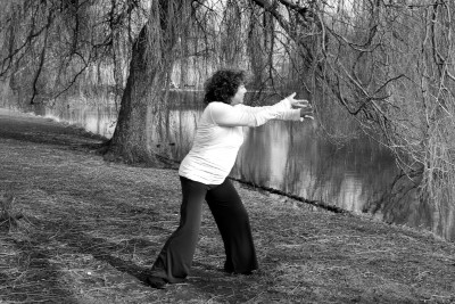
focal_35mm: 52
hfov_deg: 37.8
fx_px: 664
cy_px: 152
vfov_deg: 25.8
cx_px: 228
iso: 100
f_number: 6.3
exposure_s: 1/160
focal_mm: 35
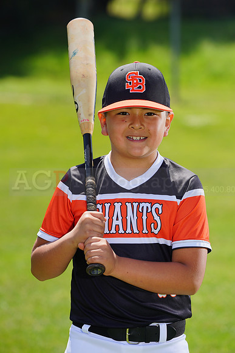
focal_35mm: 259
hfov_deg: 5.3
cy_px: 176
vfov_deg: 7.9
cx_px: 118
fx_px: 2534
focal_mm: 259
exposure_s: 1/250
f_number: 8
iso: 100
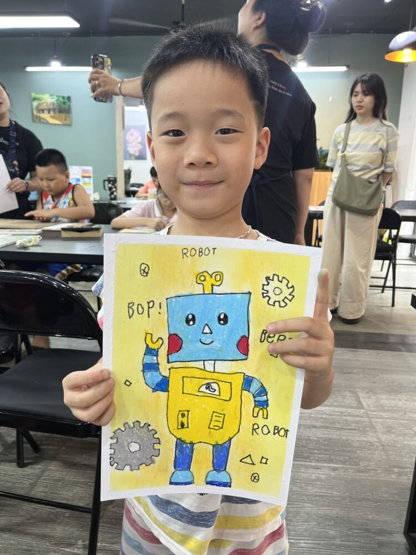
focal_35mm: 26
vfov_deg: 67.3
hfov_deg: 53.1
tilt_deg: -13.5
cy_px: 278
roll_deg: -0.9
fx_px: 417
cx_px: 208
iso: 80
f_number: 1.6
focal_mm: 5.1
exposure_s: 1/50
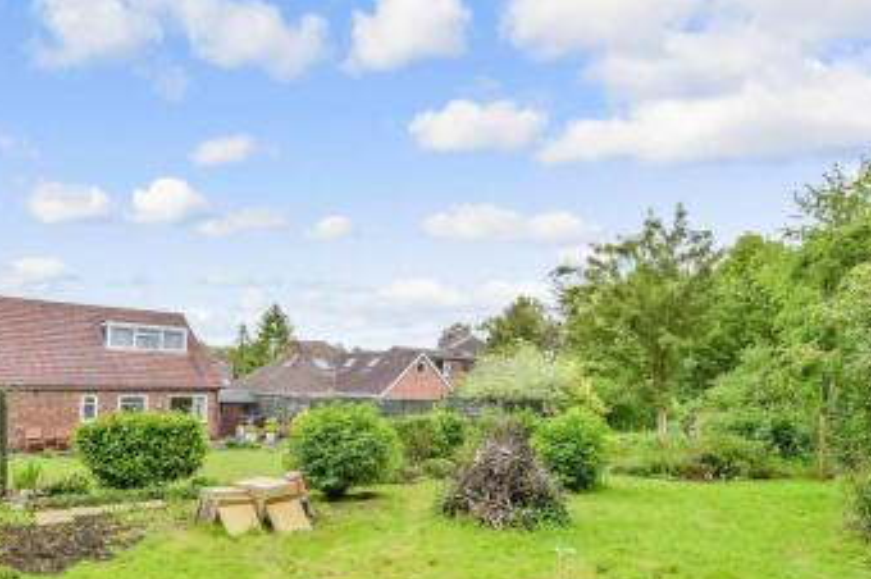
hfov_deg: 80.2
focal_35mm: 21
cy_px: 363
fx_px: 508
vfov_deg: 58.6
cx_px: 346
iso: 320
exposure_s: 1/250
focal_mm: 10
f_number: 8
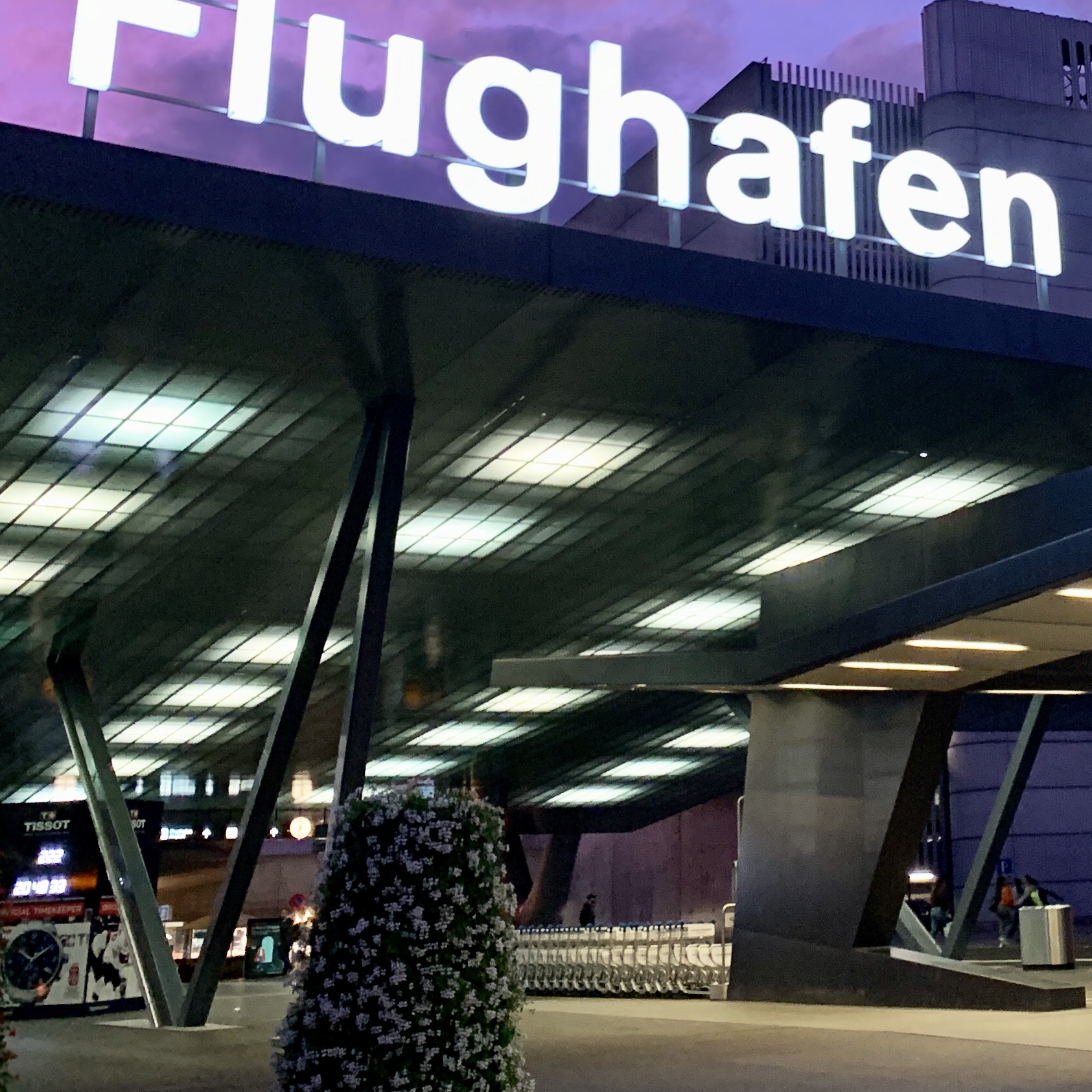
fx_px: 1963
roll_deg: +2.9
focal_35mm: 55
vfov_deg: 30.4
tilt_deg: +21.3
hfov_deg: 29.6
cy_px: 224
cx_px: 1008
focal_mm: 4.25
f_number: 1.8
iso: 400
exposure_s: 1/60
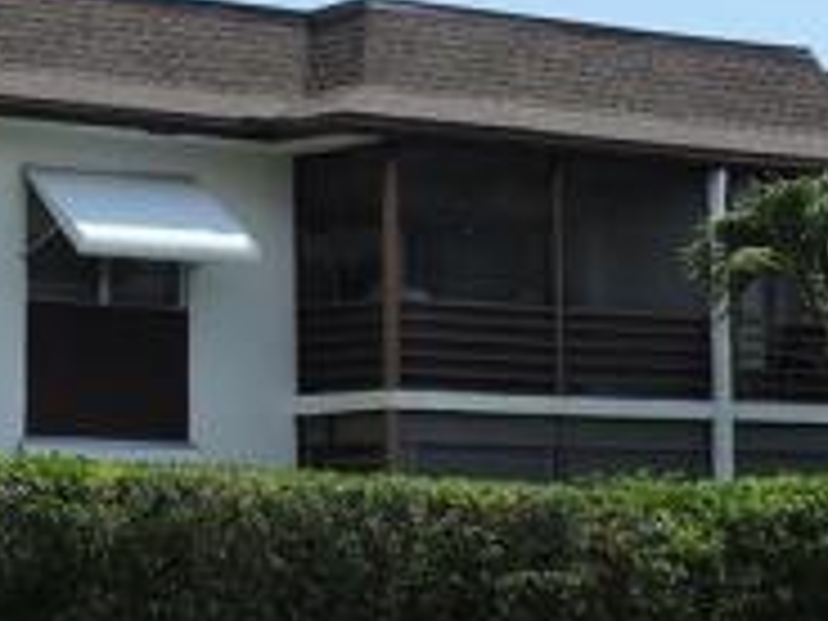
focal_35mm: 125
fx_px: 2990
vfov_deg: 11.8
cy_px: 126
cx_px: 76
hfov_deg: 15.6
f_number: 3.3
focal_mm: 4.3
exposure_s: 1/1250
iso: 100
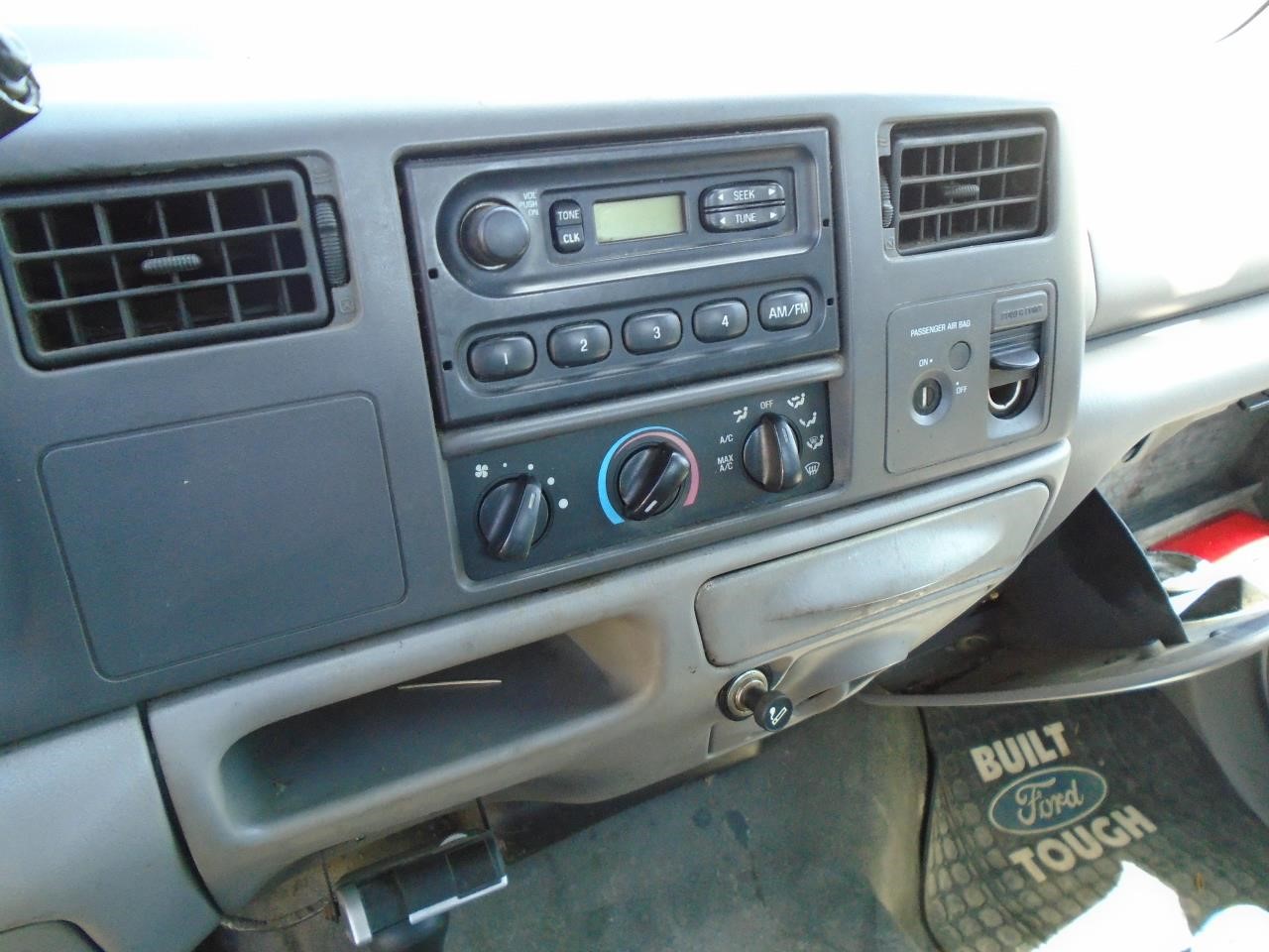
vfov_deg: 53.1
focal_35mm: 26
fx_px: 953
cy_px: 476
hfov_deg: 67.3
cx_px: 634
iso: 400
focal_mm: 4.6
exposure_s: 1/80
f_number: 3.2
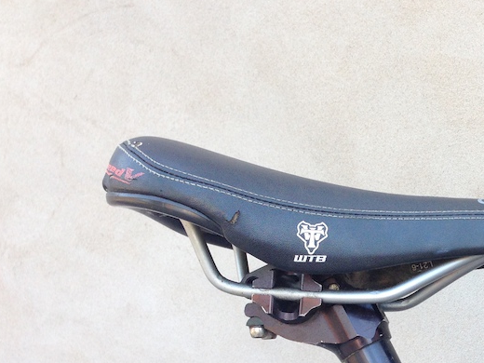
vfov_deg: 22.1
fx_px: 909
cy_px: 327
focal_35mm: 65
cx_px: 442
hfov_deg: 28.6
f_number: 2.4
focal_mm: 4.12
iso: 80
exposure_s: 1/120
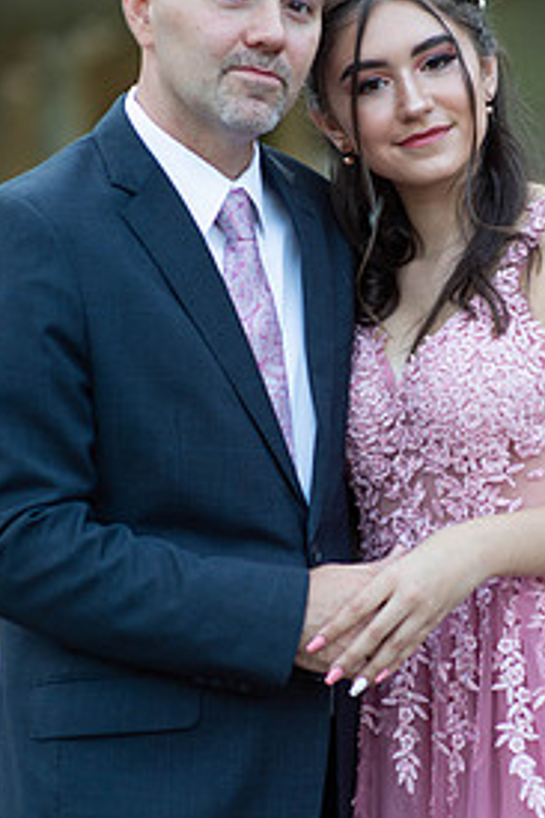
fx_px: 3160
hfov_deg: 9.9
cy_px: 413
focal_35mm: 139
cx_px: 332
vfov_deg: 14.8
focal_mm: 85
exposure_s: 1/500
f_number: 2
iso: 250
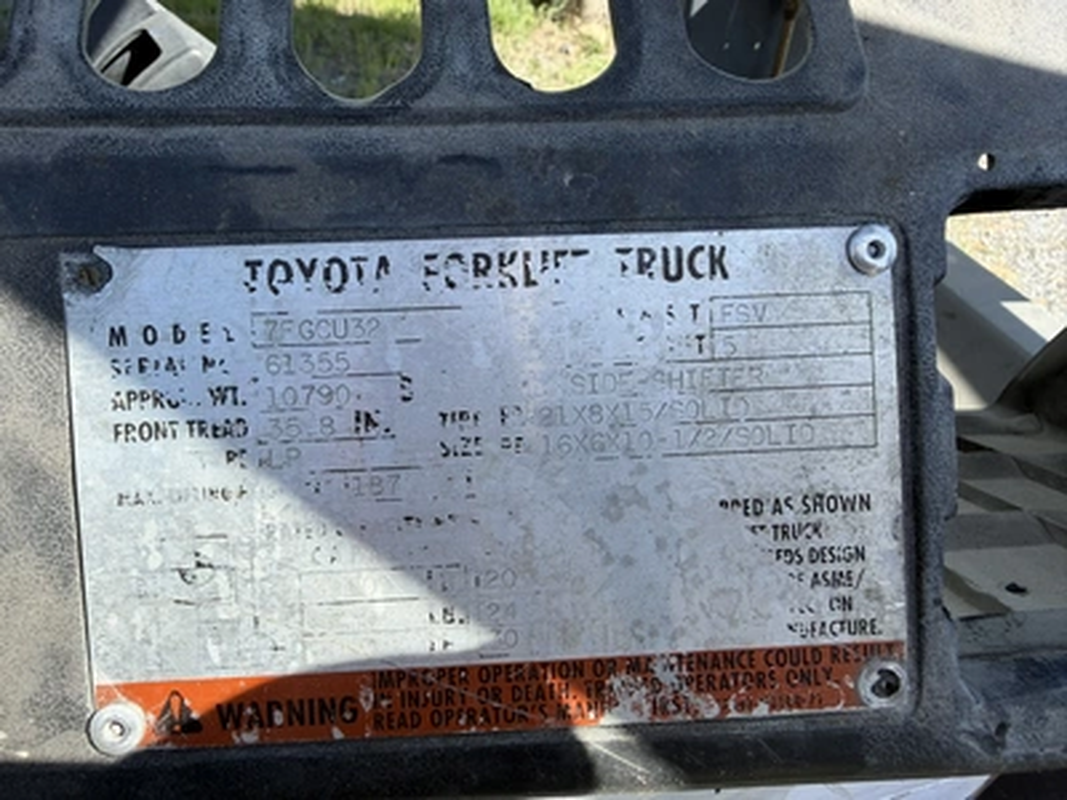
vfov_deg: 56.8
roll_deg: -6.1
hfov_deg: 71.6
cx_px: 534
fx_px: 740
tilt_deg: -38.4
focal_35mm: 24
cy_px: 400
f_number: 2.2
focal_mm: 2.22
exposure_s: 1/532
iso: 32
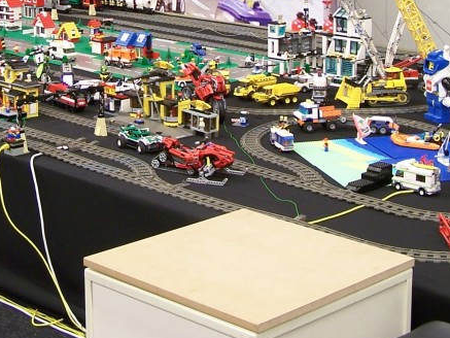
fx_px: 1157
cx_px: 176
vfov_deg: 16.4
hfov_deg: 22.0
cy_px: 24
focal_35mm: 89
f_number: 2.8
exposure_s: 1/2
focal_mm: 6.3
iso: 80
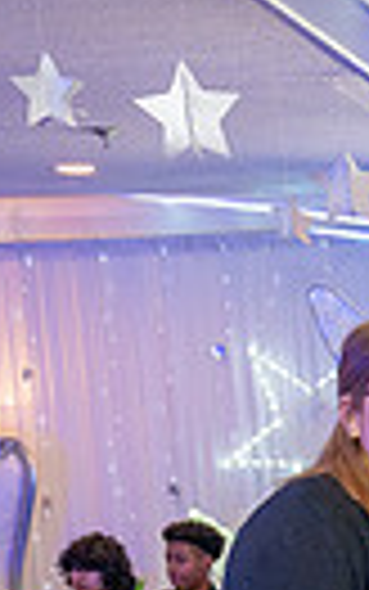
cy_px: 844
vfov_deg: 14.3
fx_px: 2218
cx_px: 981
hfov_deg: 8.4
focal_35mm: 138
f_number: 3.5
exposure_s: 1/200
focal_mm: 30.5
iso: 1000
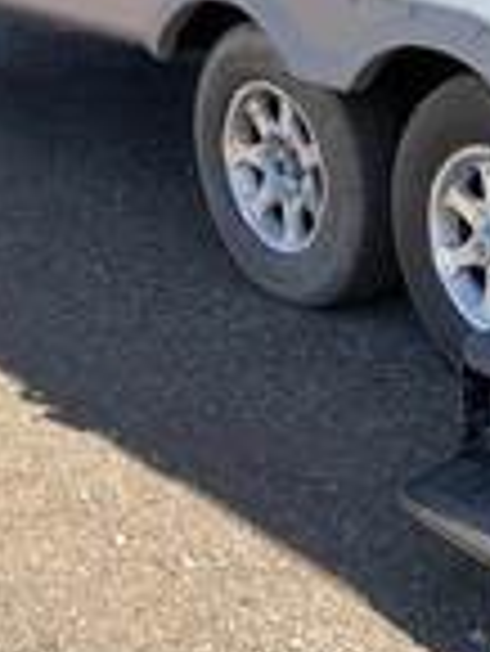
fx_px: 1508
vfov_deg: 24.4
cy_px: 310
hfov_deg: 16.8
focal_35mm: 80
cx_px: 733
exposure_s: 1/674
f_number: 1.8
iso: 25
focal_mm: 3
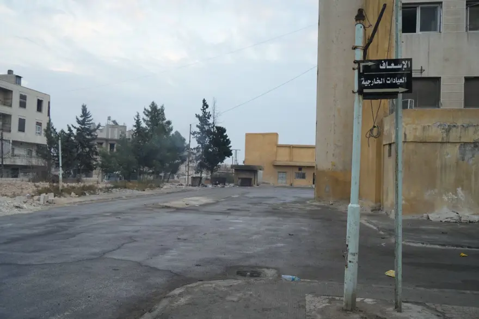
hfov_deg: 61.9
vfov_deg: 43.6
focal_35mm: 30
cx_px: 240
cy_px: 160
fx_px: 399
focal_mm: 30
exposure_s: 1/160
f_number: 4
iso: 640
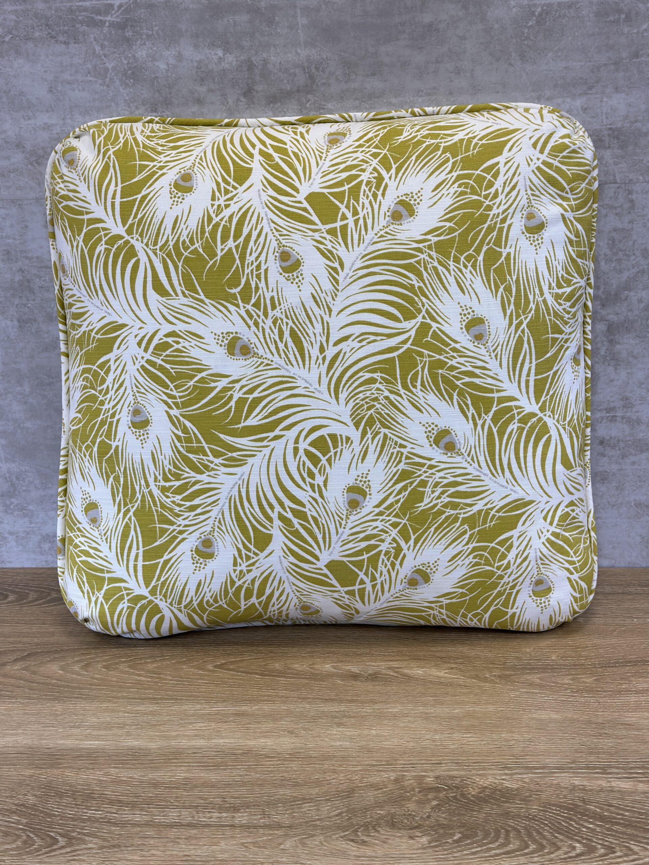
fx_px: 1200
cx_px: 324
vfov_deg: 39.7
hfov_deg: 30.3
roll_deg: +2.0
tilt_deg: -16.0
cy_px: 432
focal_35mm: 48
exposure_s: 1/250
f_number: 1.78
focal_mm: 6.86
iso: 80
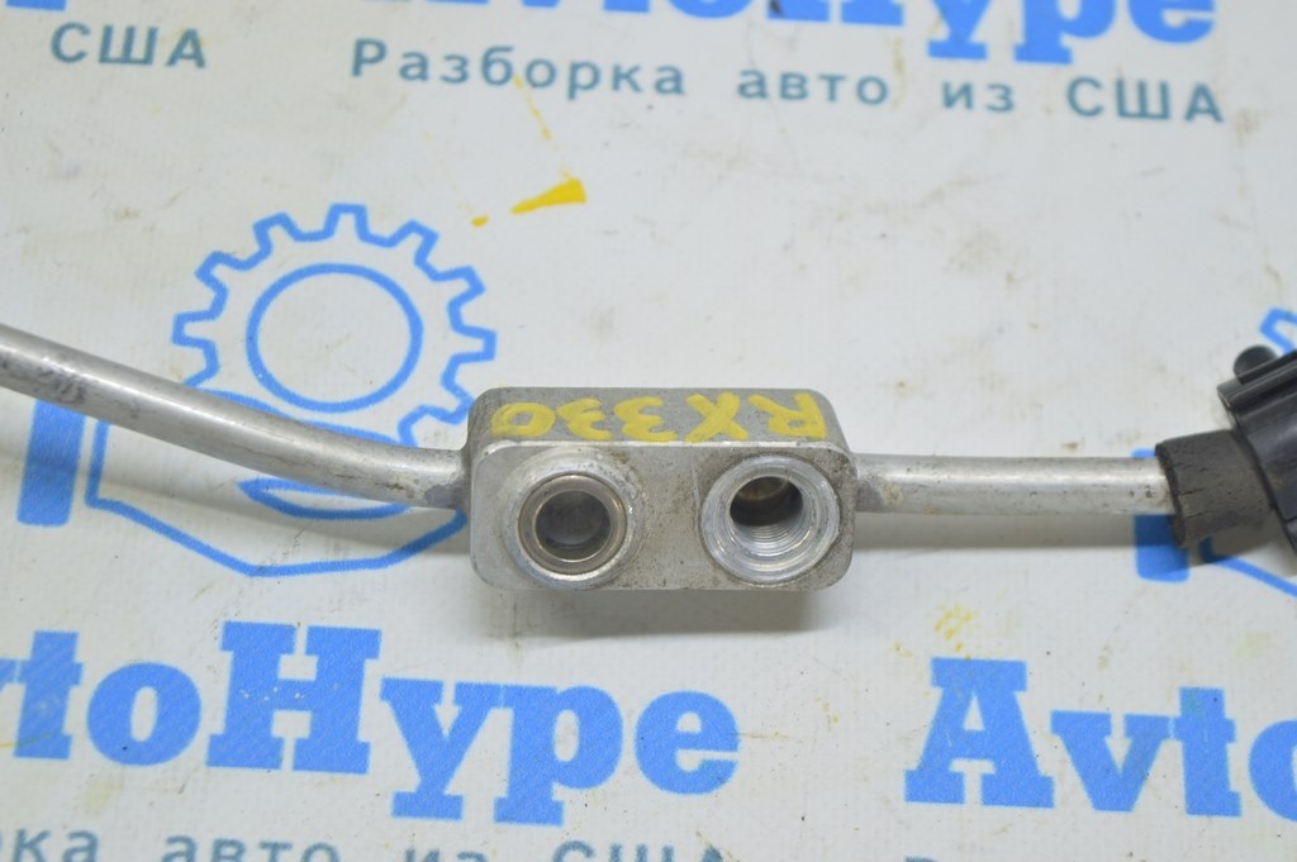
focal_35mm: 82
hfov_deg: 24.6
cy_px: 431
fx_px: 2970
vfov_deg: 16.5
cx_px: 648
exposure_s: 1/20
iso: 400
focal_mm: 55
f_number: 5.6
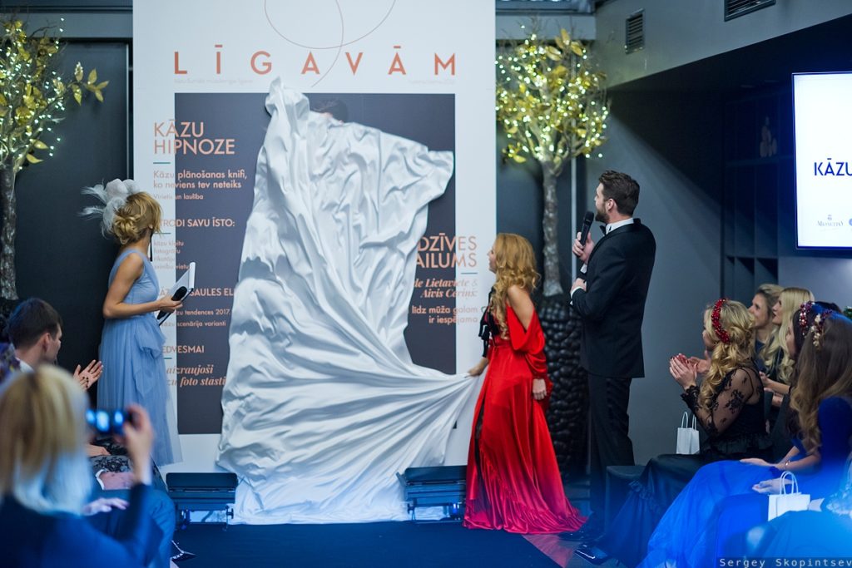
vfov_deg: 16.1
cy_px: 284
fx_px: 2012
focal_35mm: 85
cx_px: 426
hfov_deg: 23.9
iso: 1400
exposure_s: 1/320
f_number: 1.4
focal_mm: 85
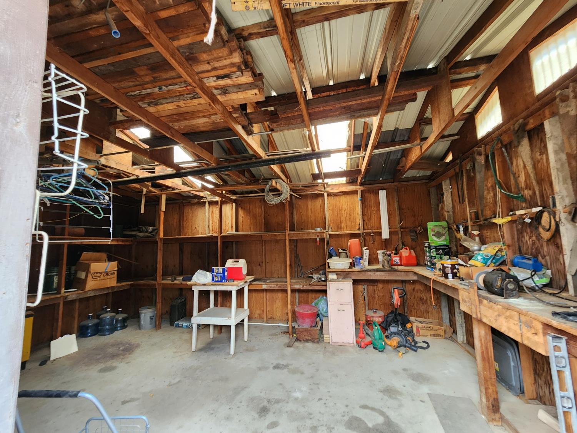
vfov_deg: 89.9
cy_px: 216
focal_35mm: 13
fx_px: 217
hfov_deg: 106.2
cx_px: 288
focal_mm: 2.2
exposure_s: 1/40
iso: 320
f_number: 2.2
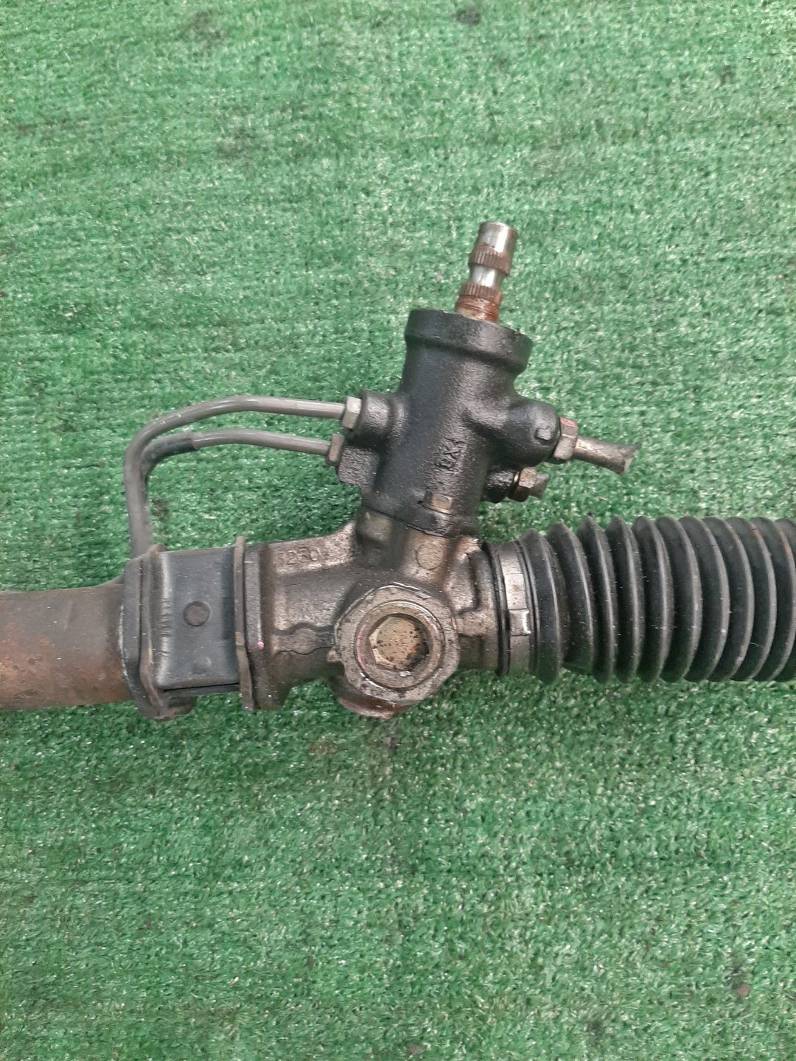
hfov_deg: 53.1
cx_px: 398
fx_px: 797
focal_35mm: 26
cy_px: 530
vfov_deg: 67.3
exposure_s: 1/50
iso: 221
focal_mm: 3.93
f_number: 1.7
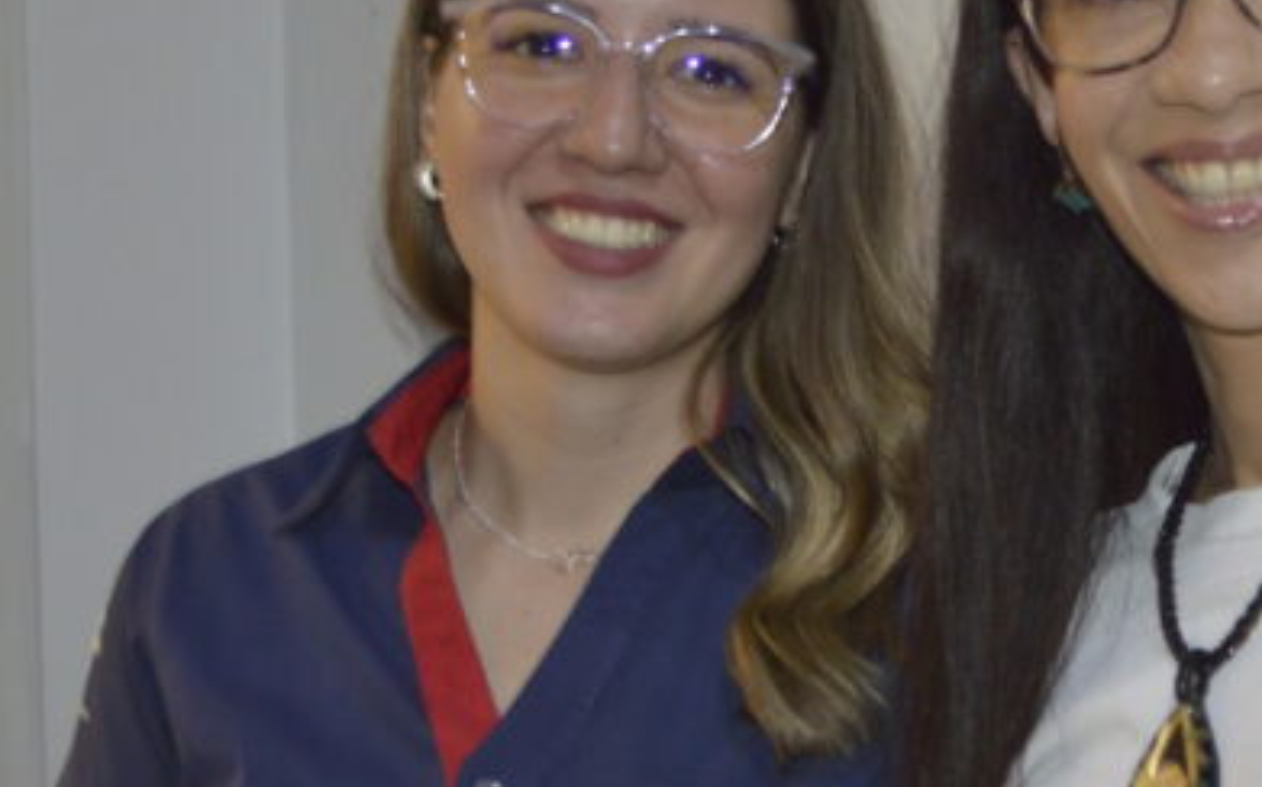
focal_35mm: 104
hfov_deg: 19.7
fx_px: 3575
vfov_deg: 12.5
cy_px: 624
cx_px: 1084
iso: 720
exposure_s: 1/60
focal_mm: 26
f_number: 4.2
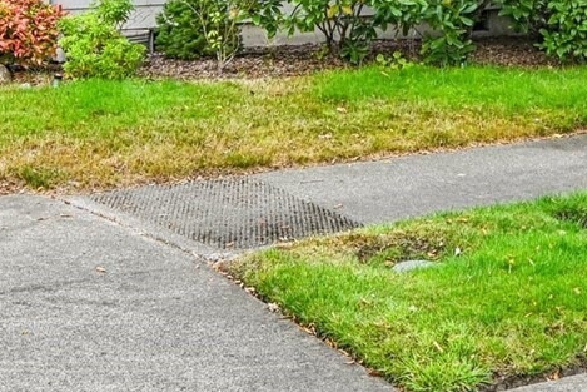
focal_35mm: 76
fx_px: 1240
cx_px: 484
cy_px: -279
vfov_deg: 15.7
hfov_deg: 26.1
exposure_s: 1/250
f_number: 8
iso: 400
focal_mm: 21
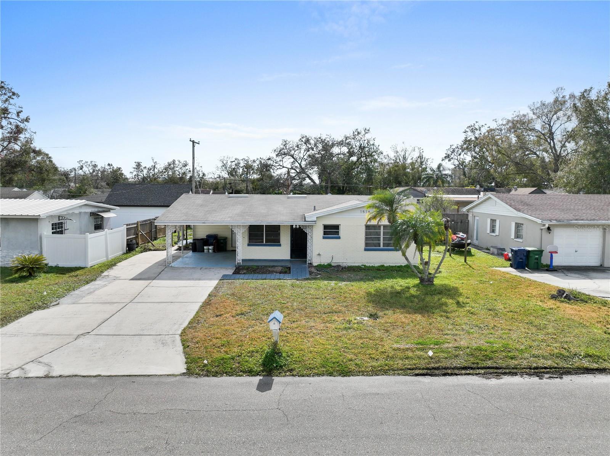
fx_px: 423
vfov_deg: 56.8
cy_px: 228
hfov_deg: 71.6
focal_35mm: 24
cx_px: 305
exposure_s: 1/320
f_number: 2.8
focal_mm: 12.29
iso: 200
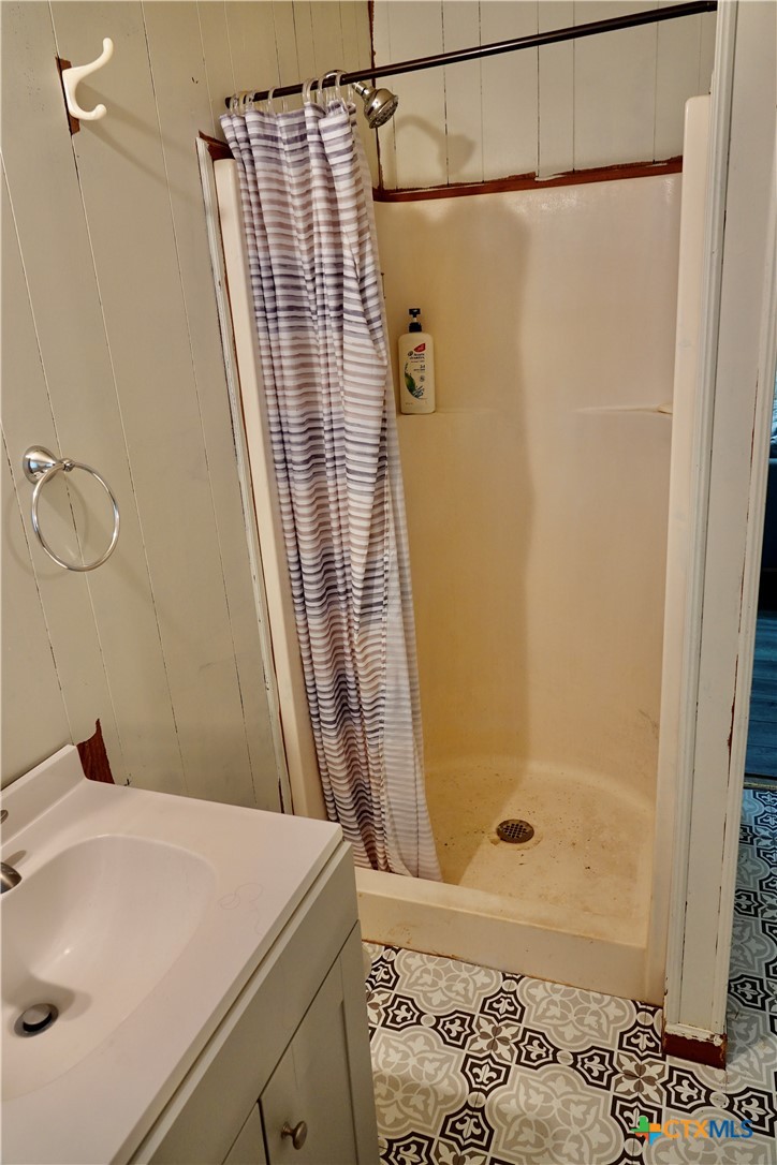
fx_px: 777
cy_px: 582
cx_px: 388
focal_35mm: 24
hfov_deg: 53.1
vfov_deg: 73.7
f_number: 2.5
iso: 320
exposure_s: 1/30
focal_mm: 8.8
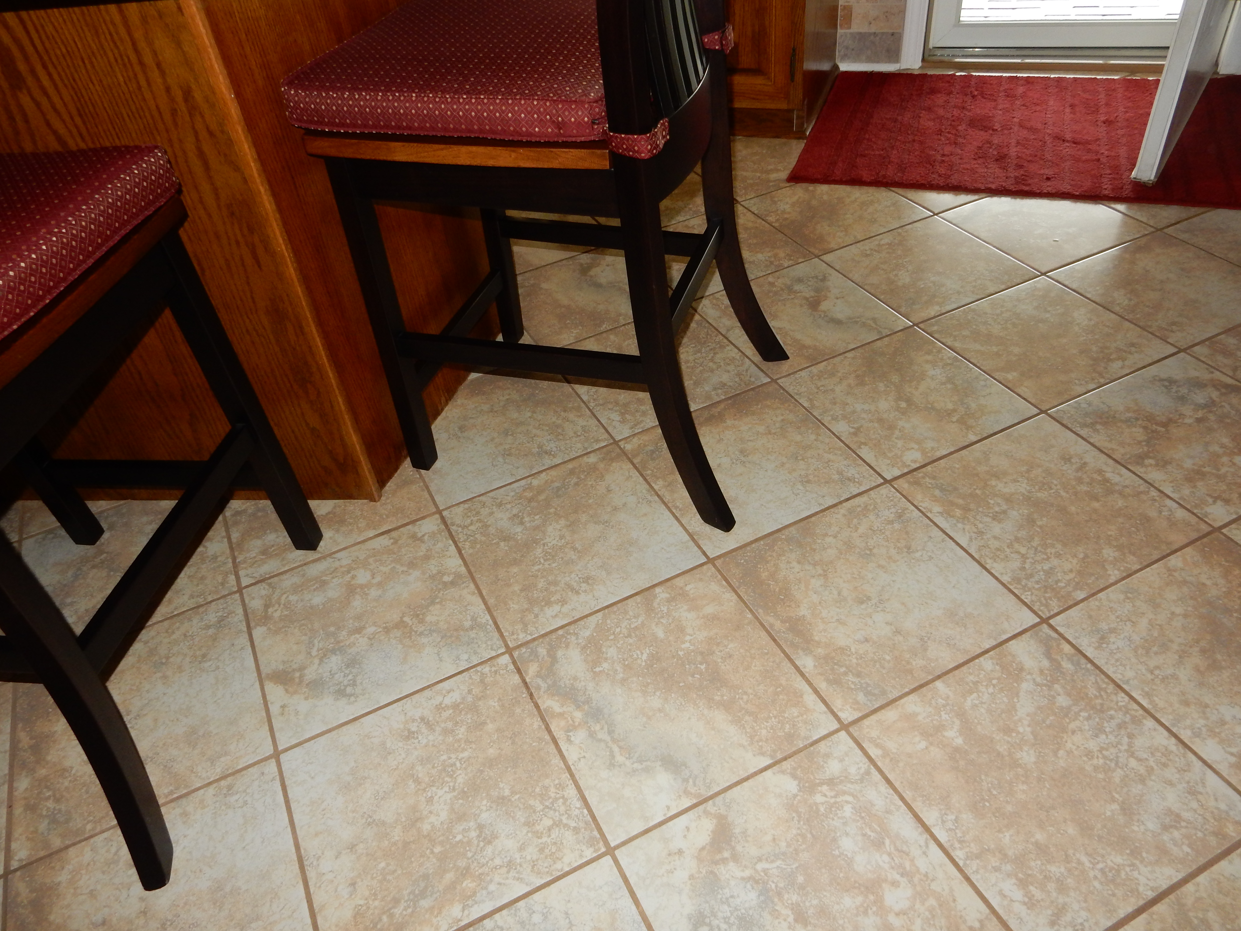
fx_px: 896
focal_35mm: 25
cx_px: 620
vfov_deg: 54.9
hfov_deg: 69.4
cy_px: 466
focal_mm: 4.5
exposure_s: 1/30
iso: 200
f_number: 3.7
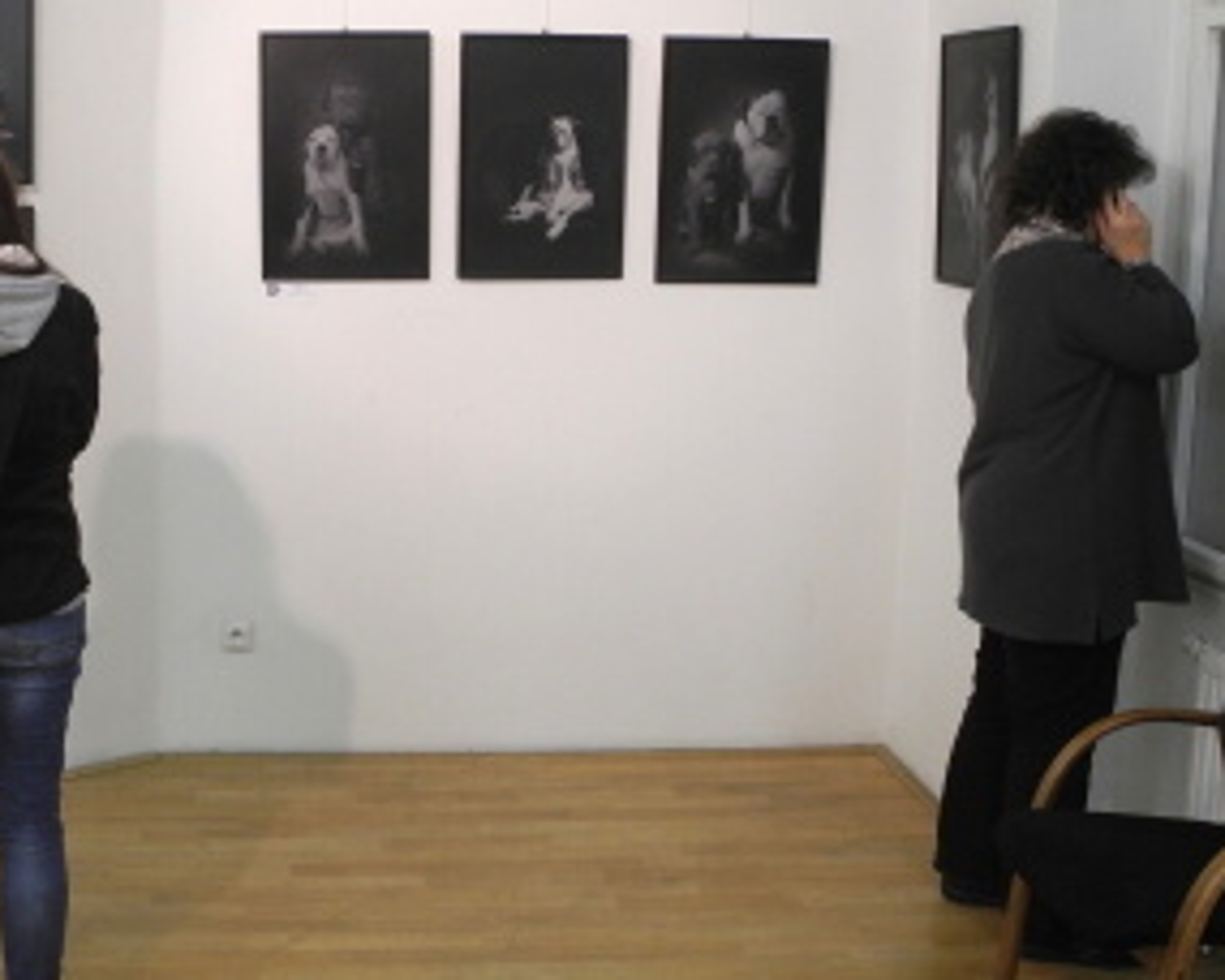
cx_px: 331
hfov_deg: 38.0
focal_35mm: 48
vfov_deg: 31.3
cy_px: 385
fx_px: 1740
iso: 200
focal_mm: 6
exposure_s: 1/30
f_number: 3.5
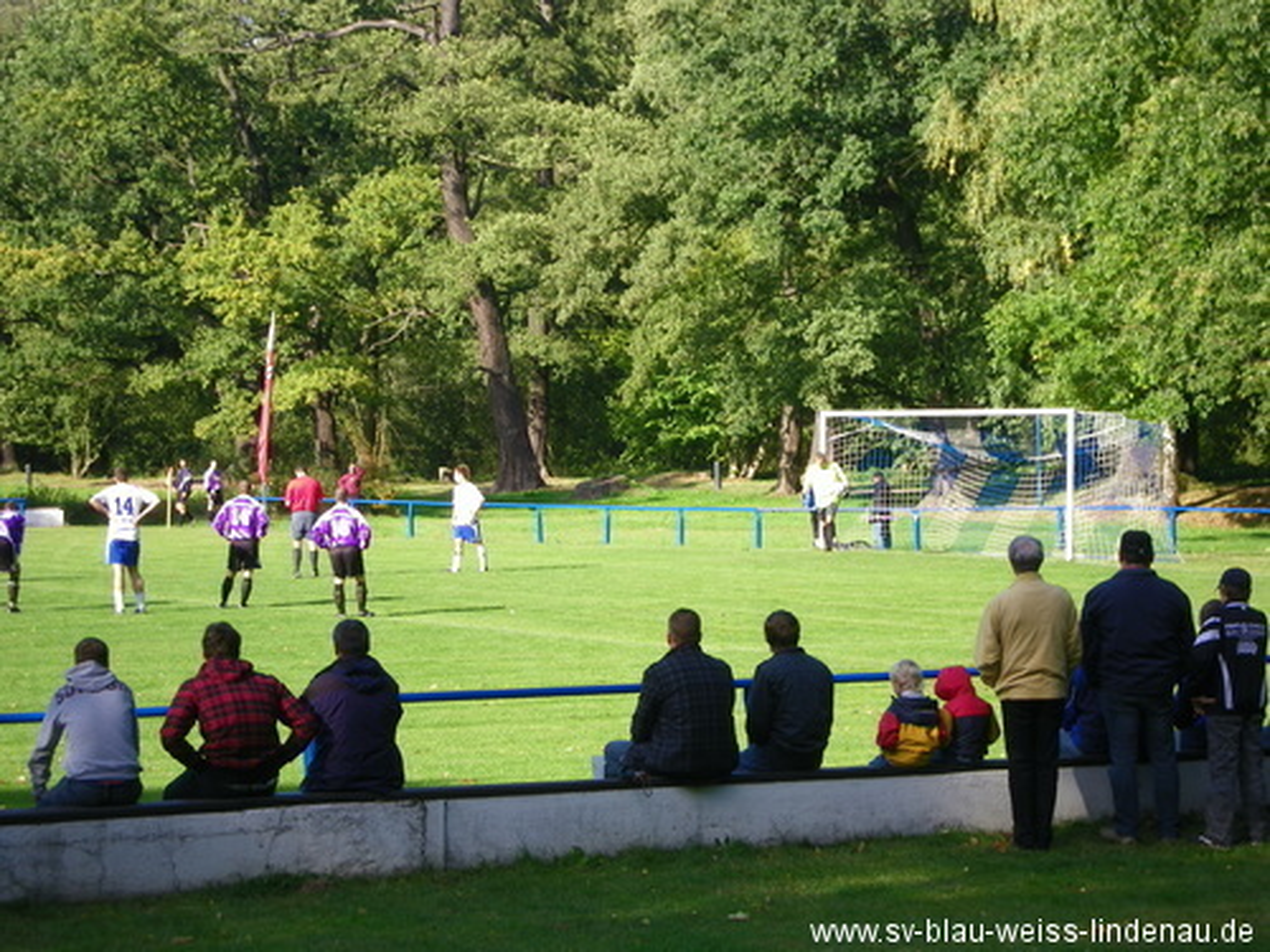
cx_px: 635
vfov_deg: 13.2
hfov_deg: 17.6
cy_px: 476
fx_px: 4109
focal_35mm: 112
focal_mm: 19.6
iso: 64
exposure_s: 1/60
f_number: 5.8
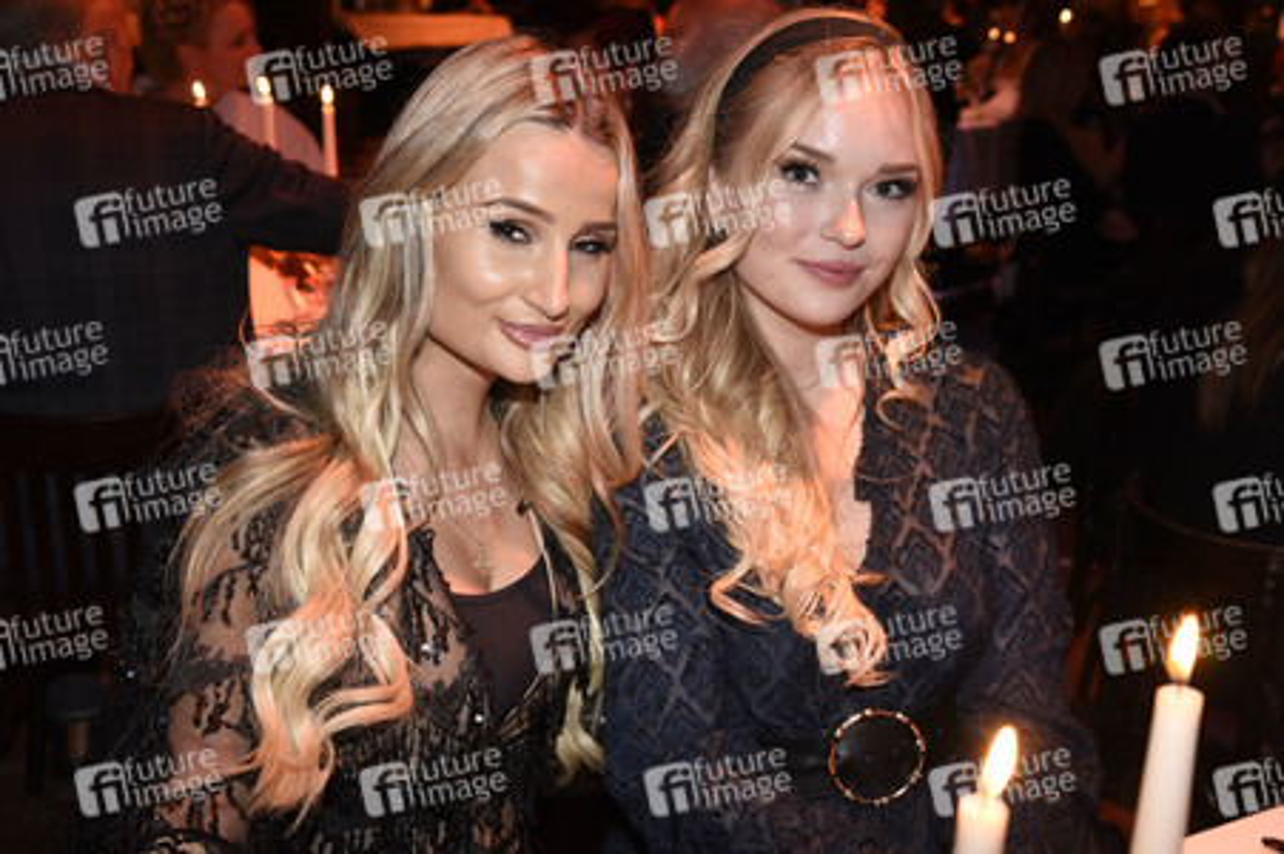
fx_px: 1782
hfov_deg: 39.6
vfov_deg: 27.0
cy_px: 427
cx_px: 642
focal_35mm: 50
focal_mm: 50
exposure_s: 1/60
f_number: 6.3
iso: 1600
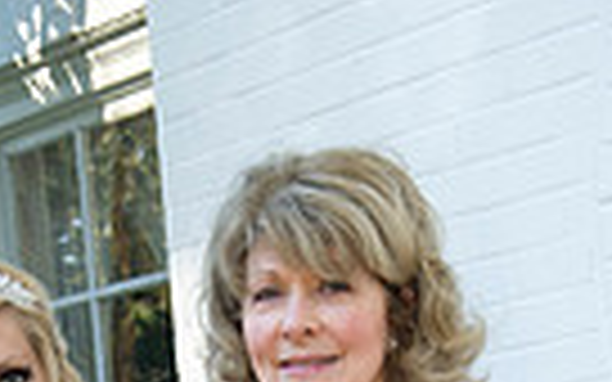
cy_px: 1007
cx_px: 155
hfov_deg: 13.7
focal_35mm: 152
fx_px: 2535
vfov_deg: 7.8
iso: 500
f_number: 5.6
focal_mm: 45
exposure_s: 1/100
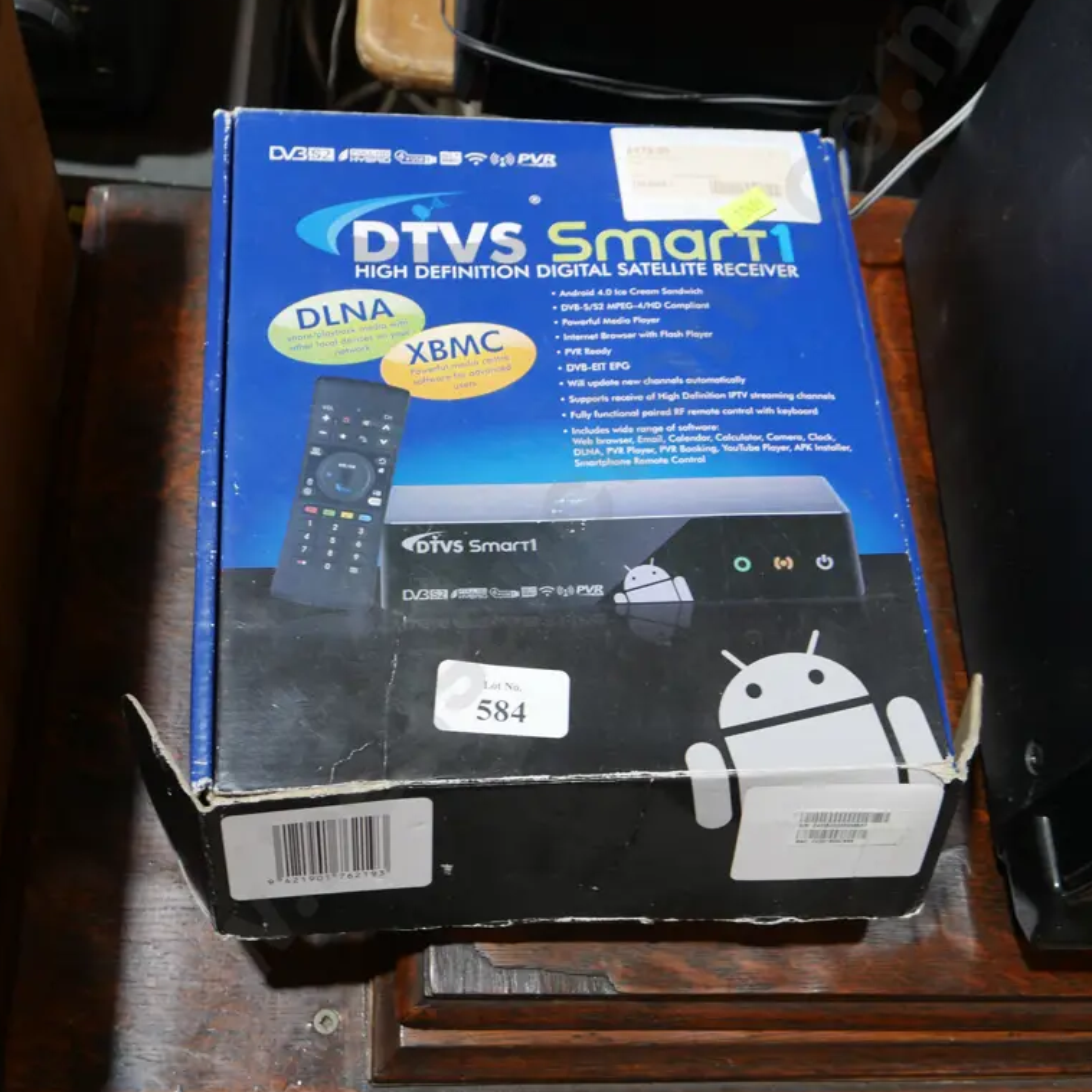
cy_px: 555
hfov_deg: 39.2
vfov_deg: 39.2
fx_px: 1535
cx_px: 541
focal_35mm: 43
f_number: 5
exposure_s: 1/60
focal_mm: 18
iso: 400
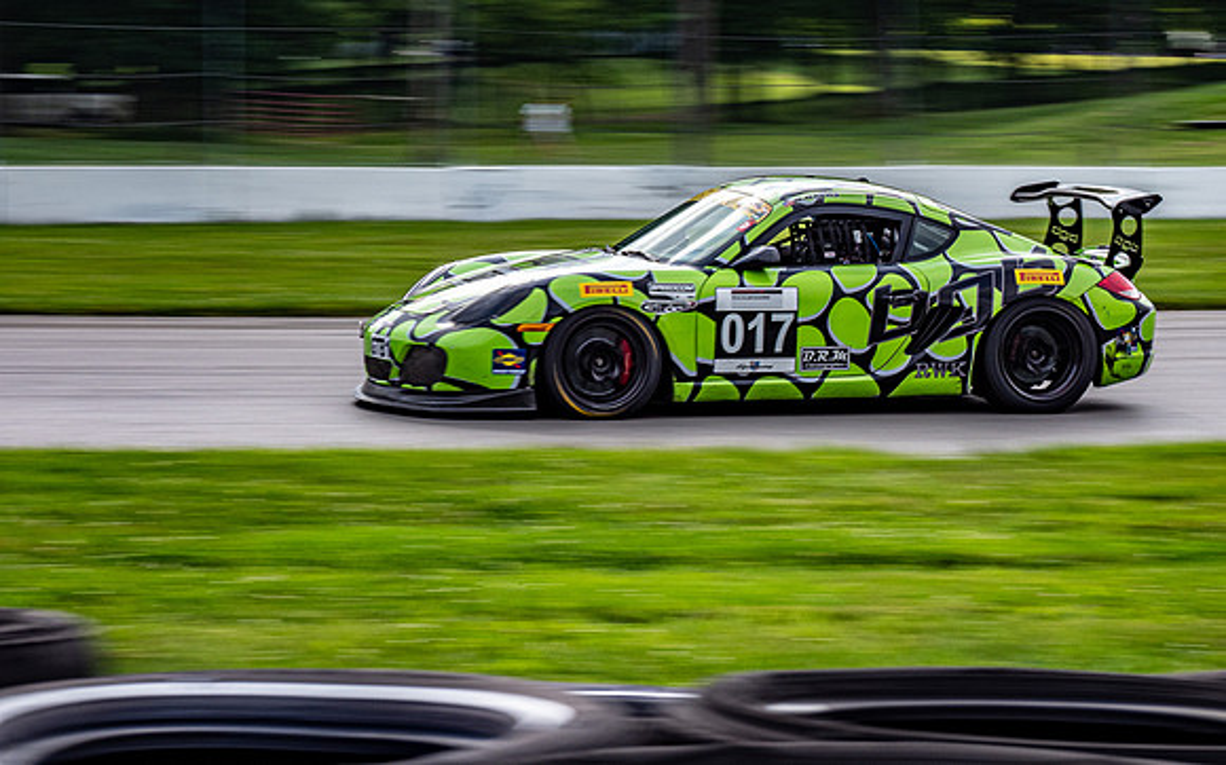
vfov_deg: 10.9
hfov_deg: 17.3
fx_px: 4021
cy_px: 244
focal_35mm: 120
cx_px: 696
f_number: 13
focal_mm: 50
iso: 200
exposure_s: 1/125
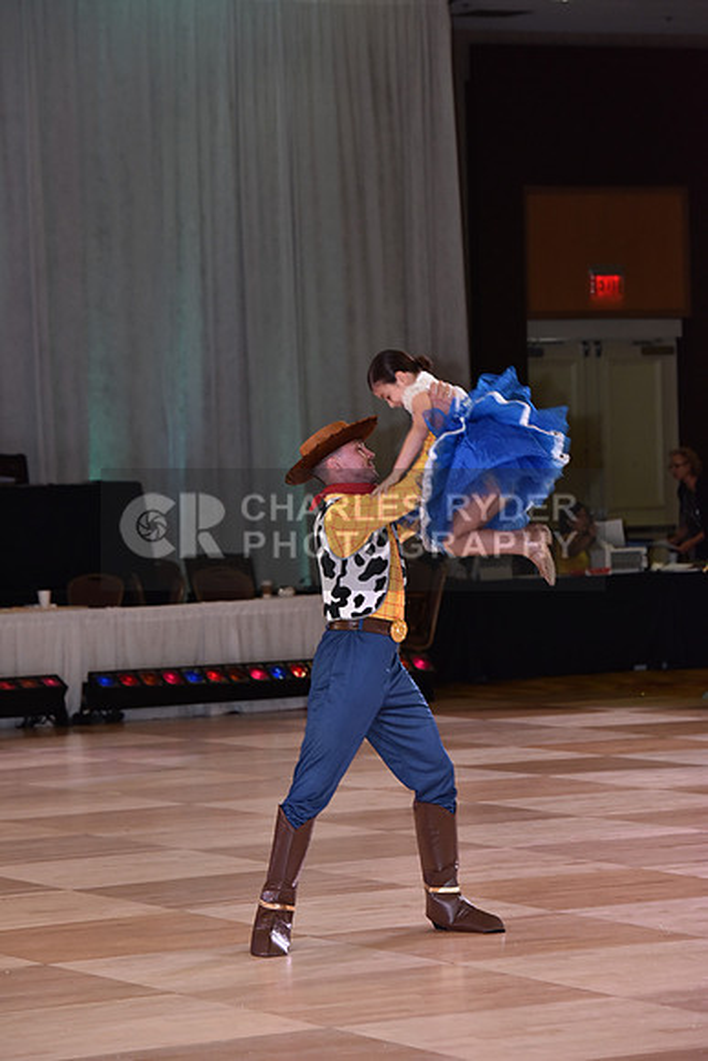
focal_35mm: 135
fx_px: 3980
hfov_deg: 10.2
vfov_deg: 15.2
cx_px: 354
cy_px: 530
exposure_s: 1/250
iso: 1600
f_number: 6.3
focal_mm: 135
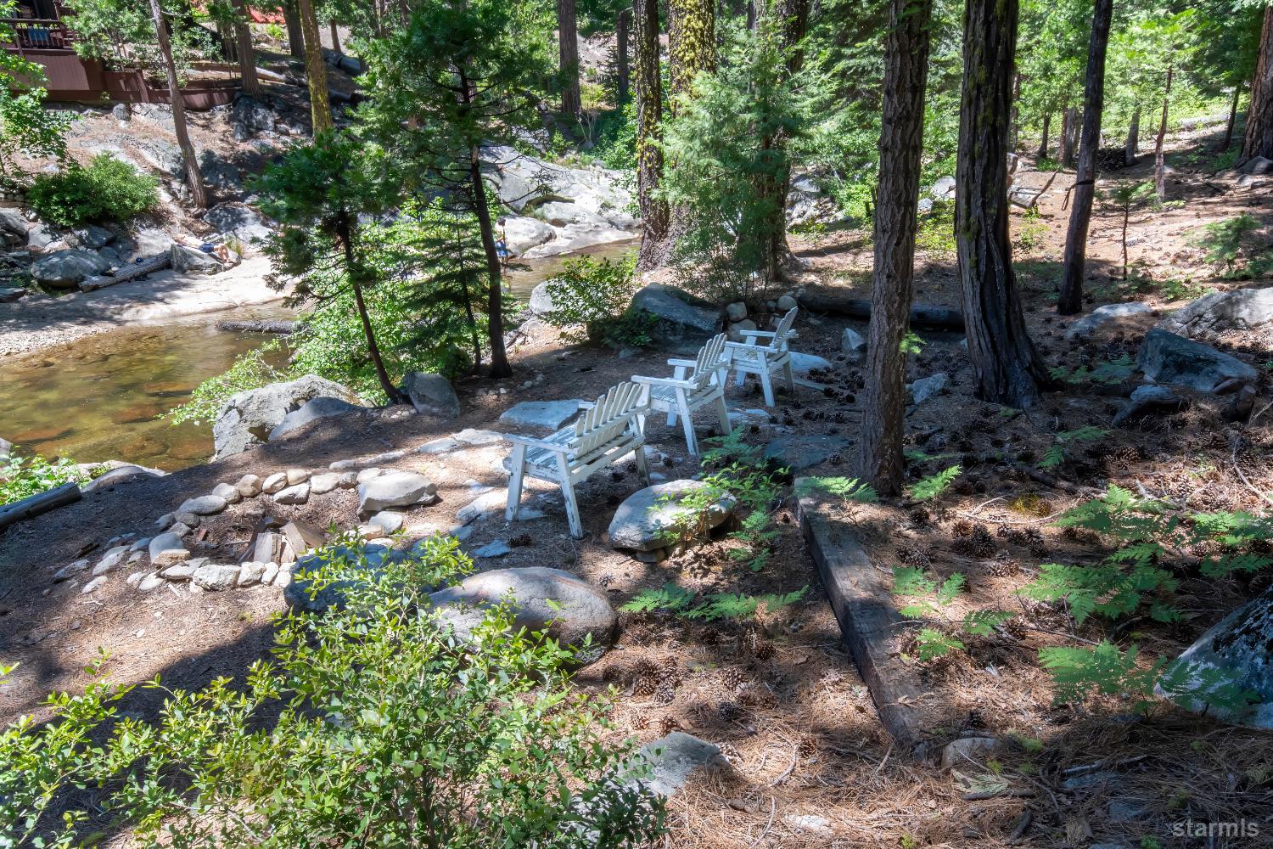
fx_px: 849
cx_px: 636
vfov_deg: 53.1
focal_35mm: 24
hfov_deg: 73.7
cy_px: 424
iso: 720
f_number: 14
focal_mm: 16
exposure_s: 1/100
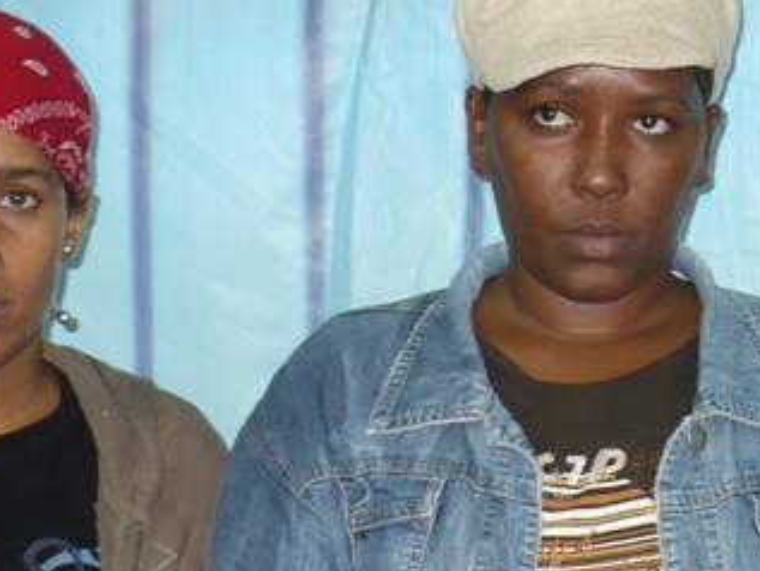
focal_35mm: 121
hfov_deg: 16.1
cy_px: 317
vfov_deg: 12.3
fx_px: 2658
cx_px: 695
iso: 200
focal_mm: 7.9
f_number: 3
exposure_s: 1/30
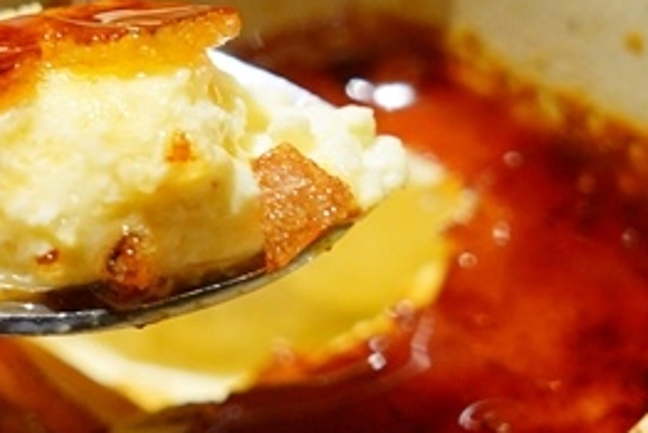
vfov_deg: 4.6
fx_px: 5421
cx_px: 94
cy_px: 145
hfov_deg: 6.8
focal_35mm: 301
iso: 1600
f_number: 5
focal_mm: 79
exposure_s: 1/40
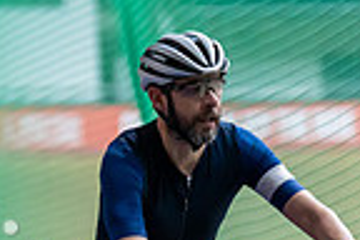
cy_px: 261
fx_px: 5350
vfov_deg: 2.6
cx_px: 240
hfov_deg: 3.9
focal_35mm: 535
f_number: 2.8
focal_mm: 133
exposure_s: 1/800
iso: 3200
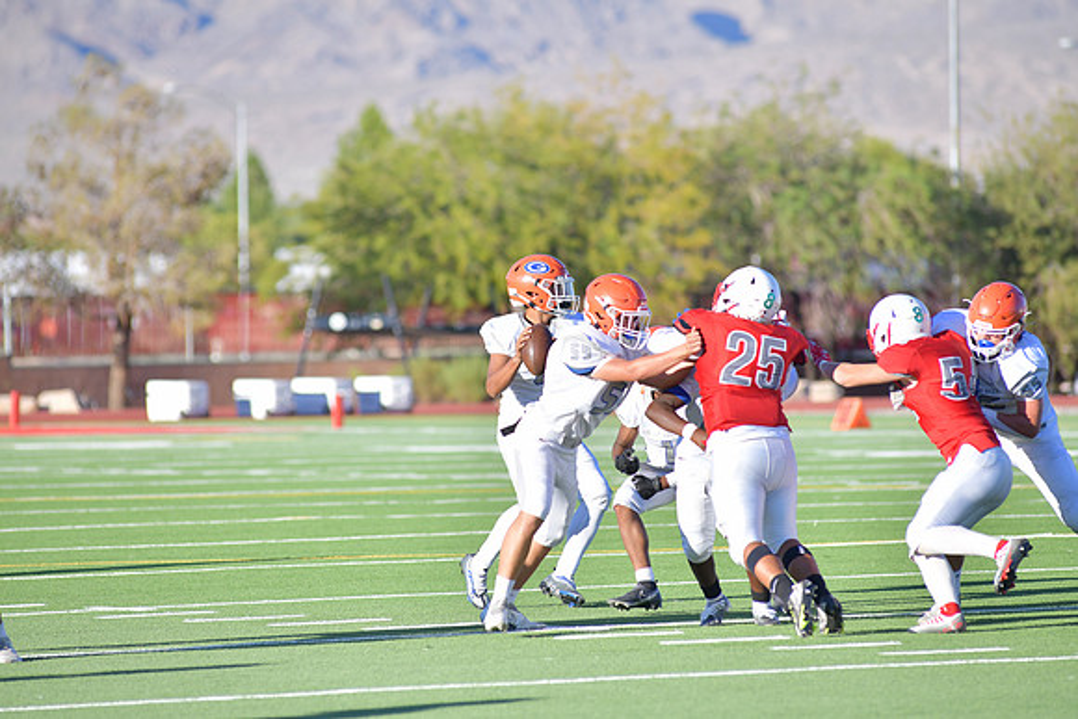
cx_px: 539
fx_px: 8985
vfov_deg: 4.6
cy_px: 360
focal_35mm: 300
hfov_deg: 6.9
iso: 640
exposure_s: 1/3200
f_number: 5
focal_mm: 300
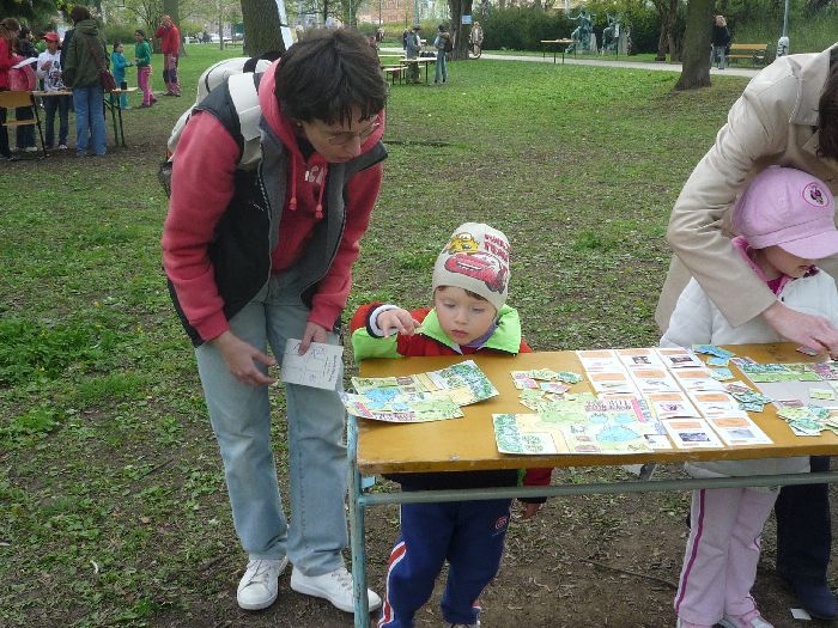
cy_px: 314
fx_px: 896
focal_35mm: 37
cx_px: 419
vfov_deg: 38.7
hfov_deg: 50.1
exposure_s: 1/100
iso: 100
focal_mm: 4.5
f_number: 4
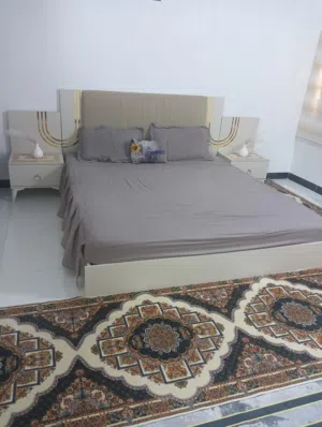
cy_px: 214
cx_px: 161
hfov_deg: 51.5
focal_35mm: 27
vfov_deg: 65.2
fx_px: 334
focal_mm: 4.05
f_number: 1.8
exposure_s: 1/50
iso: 800
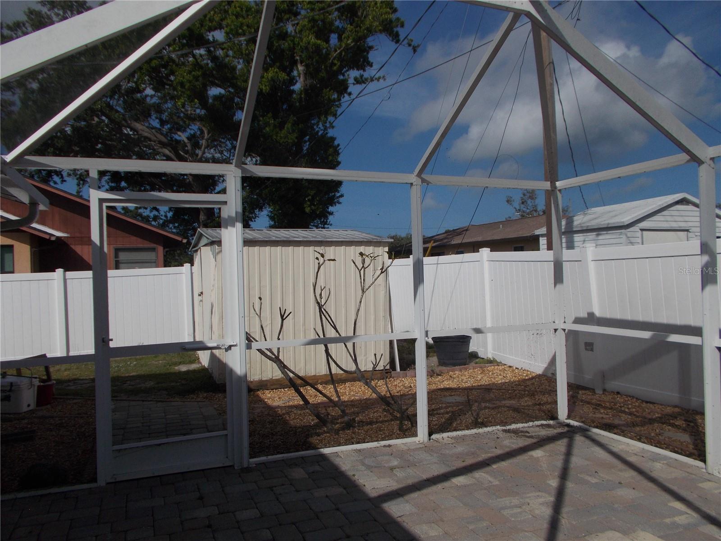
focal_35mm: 26
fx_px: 542
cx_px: 360
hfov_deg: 67.3
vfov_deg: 53.1
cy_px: 270
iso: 80
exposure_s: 1/320
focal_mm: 4.6
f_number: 8
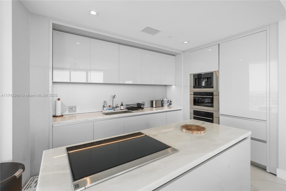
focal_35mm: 16
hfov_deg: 96.7
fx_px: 127
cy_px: 96
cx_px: 143
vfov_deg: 73.8
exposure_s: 1/15
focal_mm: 16
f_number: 10
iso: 250
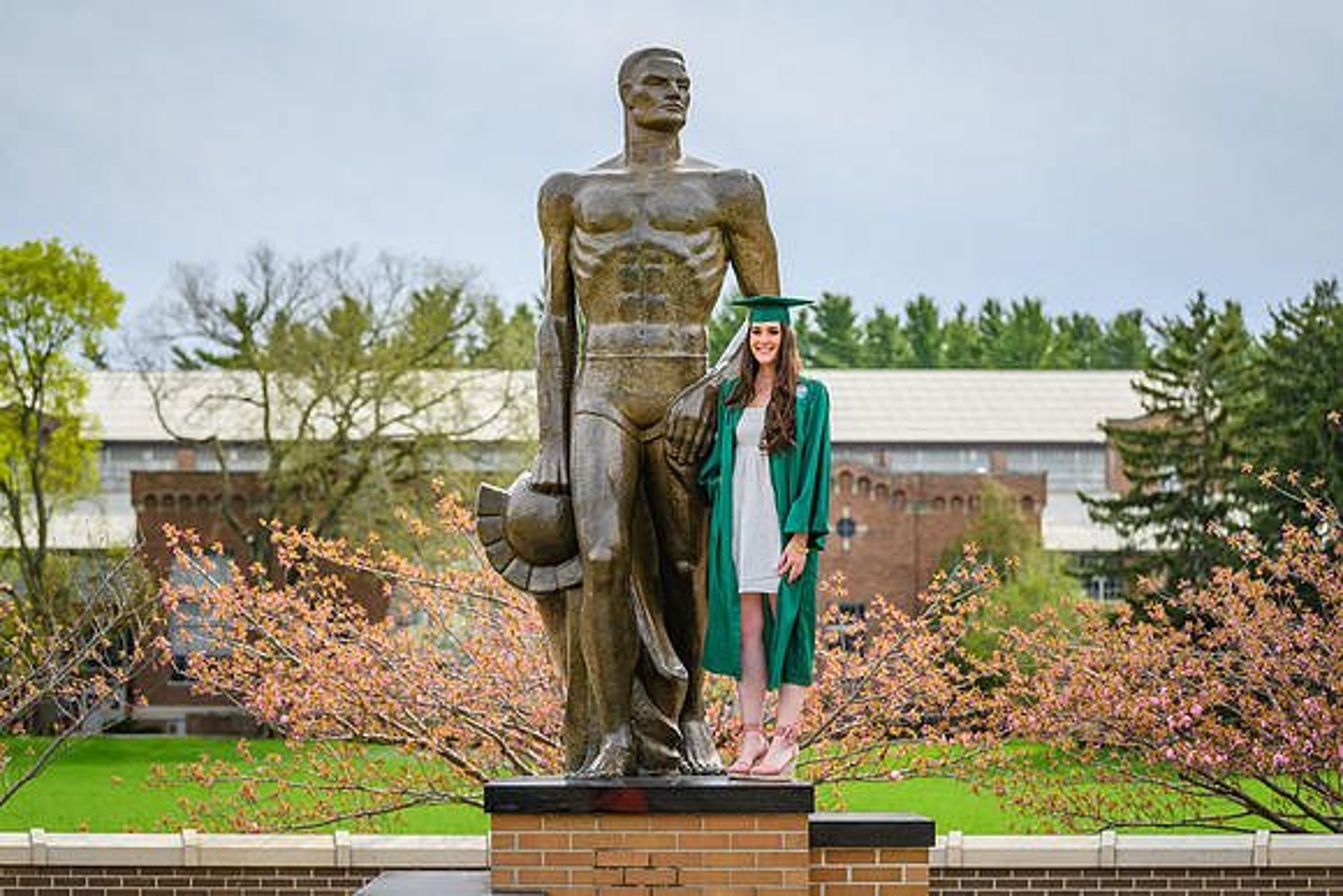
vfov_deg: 14.2
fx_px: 3586
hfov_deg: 21.2
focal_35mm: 96
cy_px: 448
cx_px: 666
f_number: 4
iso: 400
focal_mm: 95
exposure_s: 1/2000
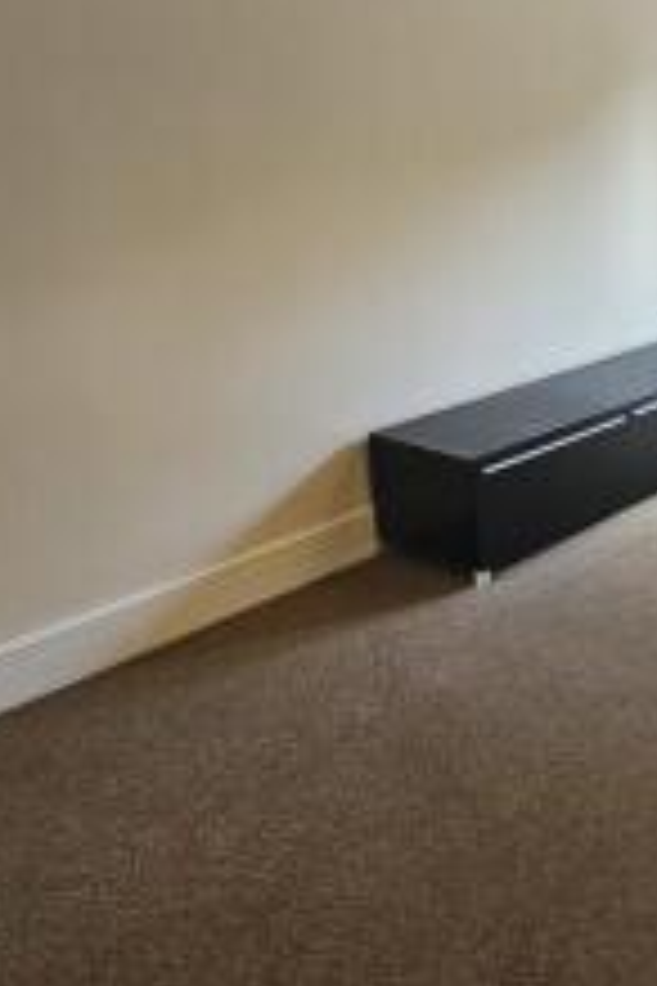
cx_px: 781
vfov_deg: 51.5
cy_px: 281
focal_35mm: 36
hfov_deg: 31.2
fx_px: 985
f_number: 2.2
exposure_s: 1/50
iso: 100
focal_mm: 2.2
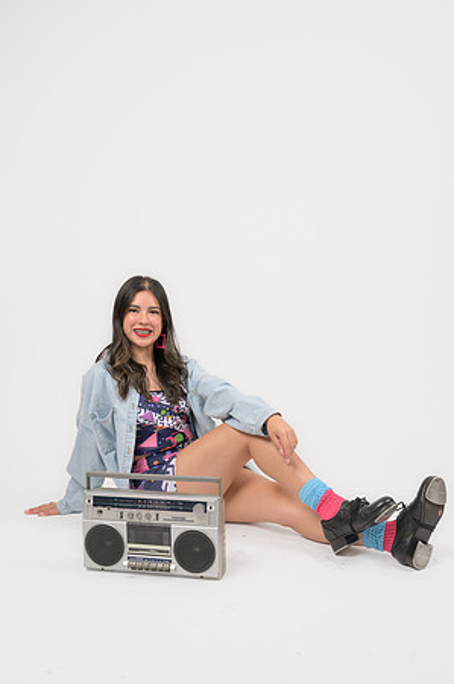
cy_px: 342
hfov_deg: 31.8
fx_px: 796
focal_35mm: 42
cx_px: 227
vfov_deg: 46.4
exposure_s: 1/160
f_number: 9
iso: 250
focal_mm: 42
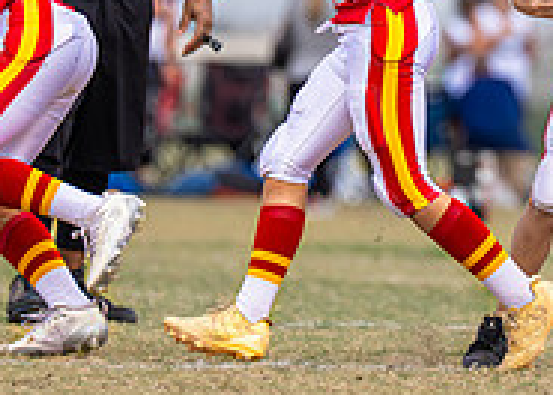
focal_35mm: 942
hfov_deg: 2.1
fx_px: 14789
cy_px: 9
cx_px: 592
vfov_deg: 1.5
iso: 160
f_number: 2.8
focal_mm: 200
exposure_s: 1/3200
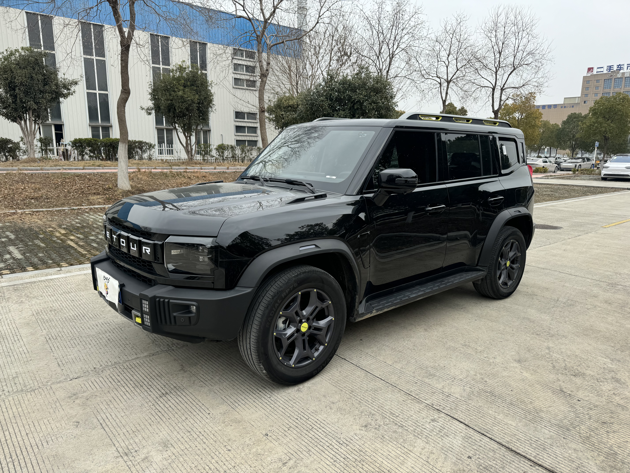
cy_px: 236
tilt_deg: -10.8
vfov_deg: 56.8
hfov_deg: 71.6
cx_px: 315
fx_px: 437
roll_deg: +0.1
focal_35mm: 24
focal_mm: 6.76
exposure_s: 1/1721
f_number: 1.78
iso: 80
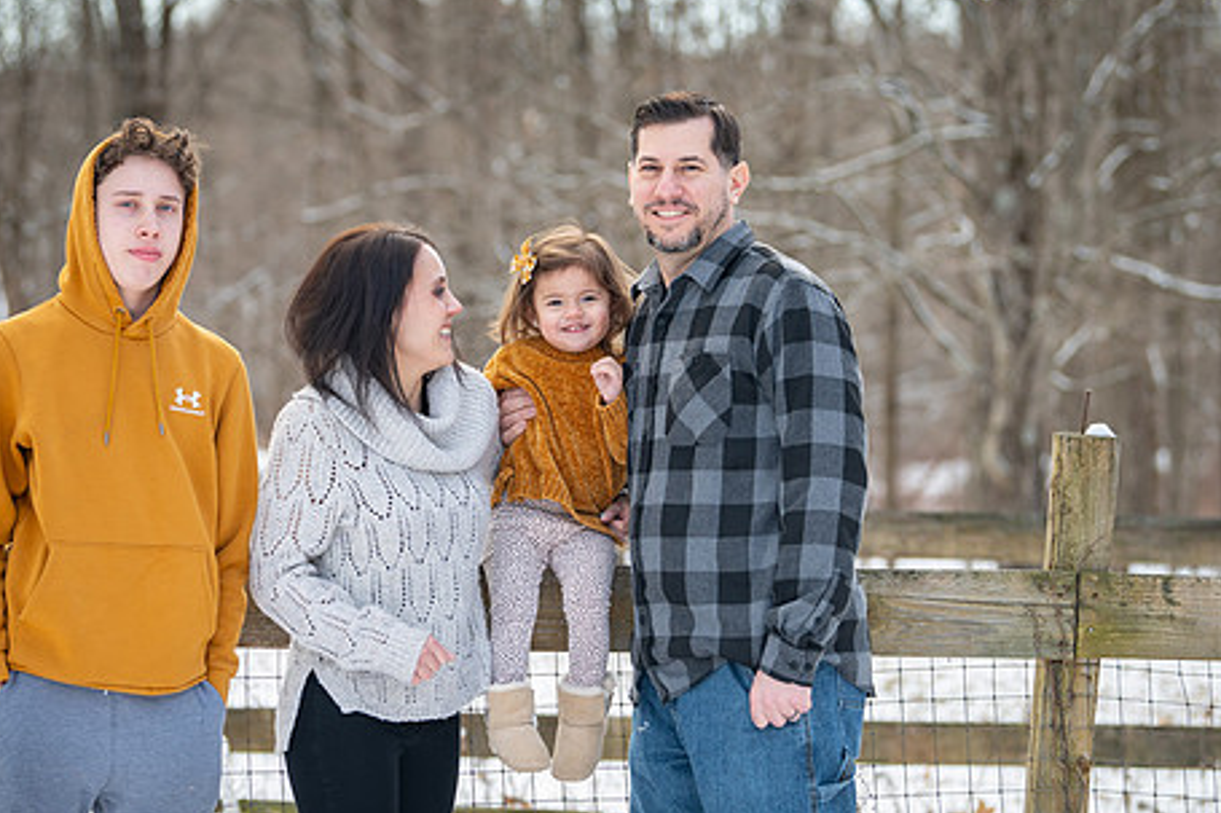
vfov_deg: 11.3
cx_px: 564
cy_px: 480
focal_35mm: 121
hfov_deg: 16.9
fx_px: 4102
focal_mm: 95
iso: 320
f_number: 3.5
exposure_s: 1/500
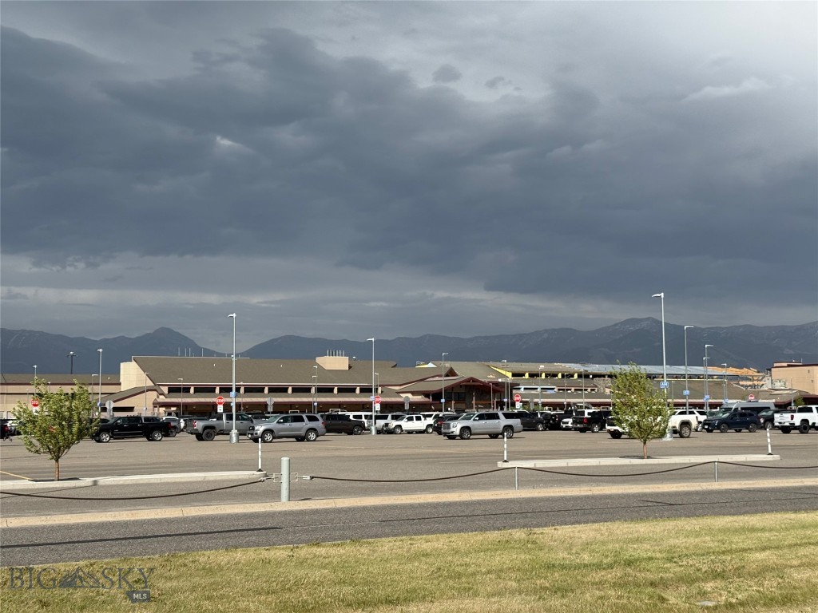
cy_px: 306
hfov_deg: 39.7
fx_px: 1134
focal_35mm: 48
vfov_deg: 30.3
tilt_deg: +4.7
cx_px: 409
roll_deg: +1.5
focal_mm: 6.76
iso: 64
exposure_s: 1/6536
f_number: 1.78
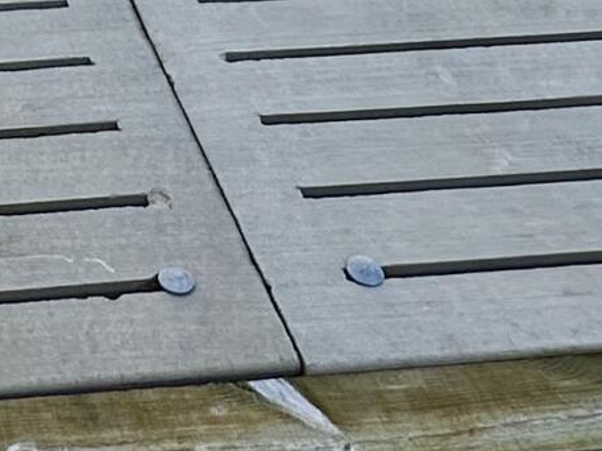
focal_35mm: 92
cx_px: -178
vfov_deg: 12.3
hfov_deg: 19.7
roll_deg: +0.0
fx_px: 1599
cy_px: -669
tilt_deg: -10.3
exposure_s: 1/200
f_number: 2.2
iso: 40
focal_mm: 2.22
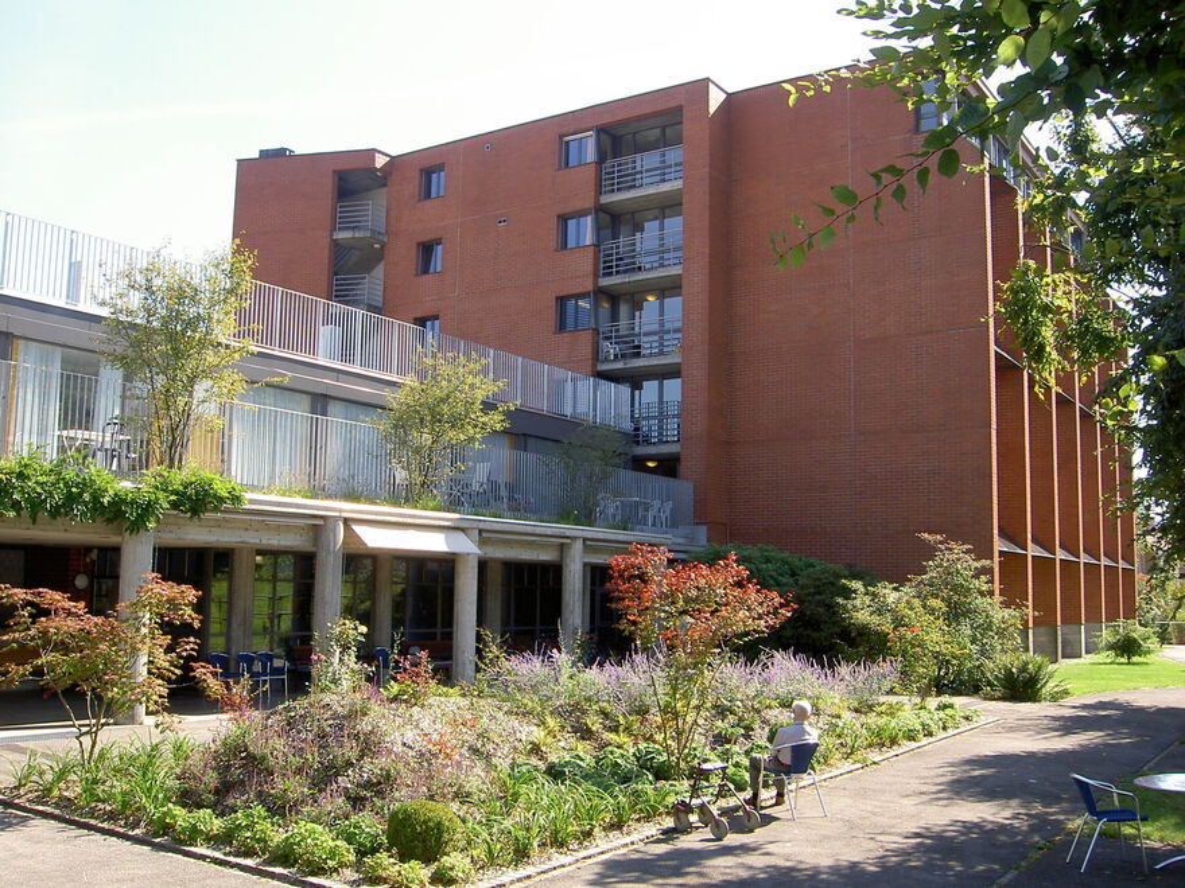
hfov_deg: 54.0
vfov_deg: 41.8
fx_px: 1164
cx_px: 592
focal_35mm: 34
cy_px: 444
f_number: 4.7
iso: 50
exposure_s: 1/125
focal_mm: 5.6
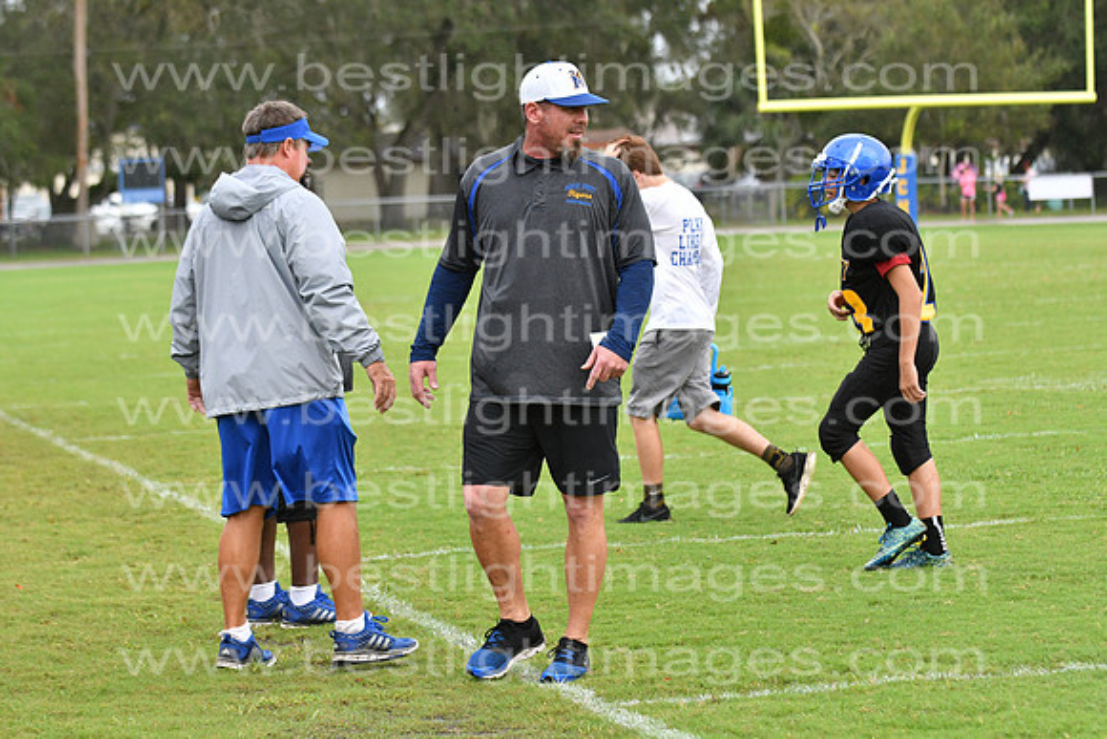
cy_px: 370
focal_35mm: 210
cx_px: 554
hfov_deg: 9.8
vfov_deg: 6.5
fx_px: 6459
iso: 800
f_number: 3.5
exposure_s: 1/2500
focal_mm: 140
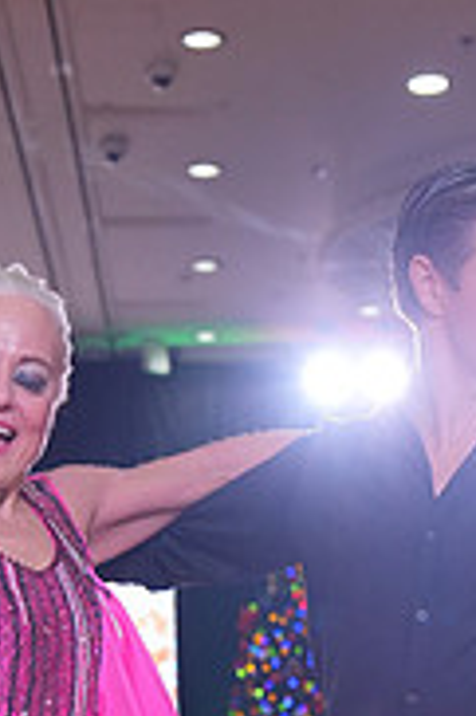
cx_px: 281
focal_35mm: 172
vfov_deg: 11.7
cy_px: 917
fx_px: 3418
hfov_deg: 8.0
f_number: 4
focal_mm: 54
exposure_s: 1/500
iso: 1600
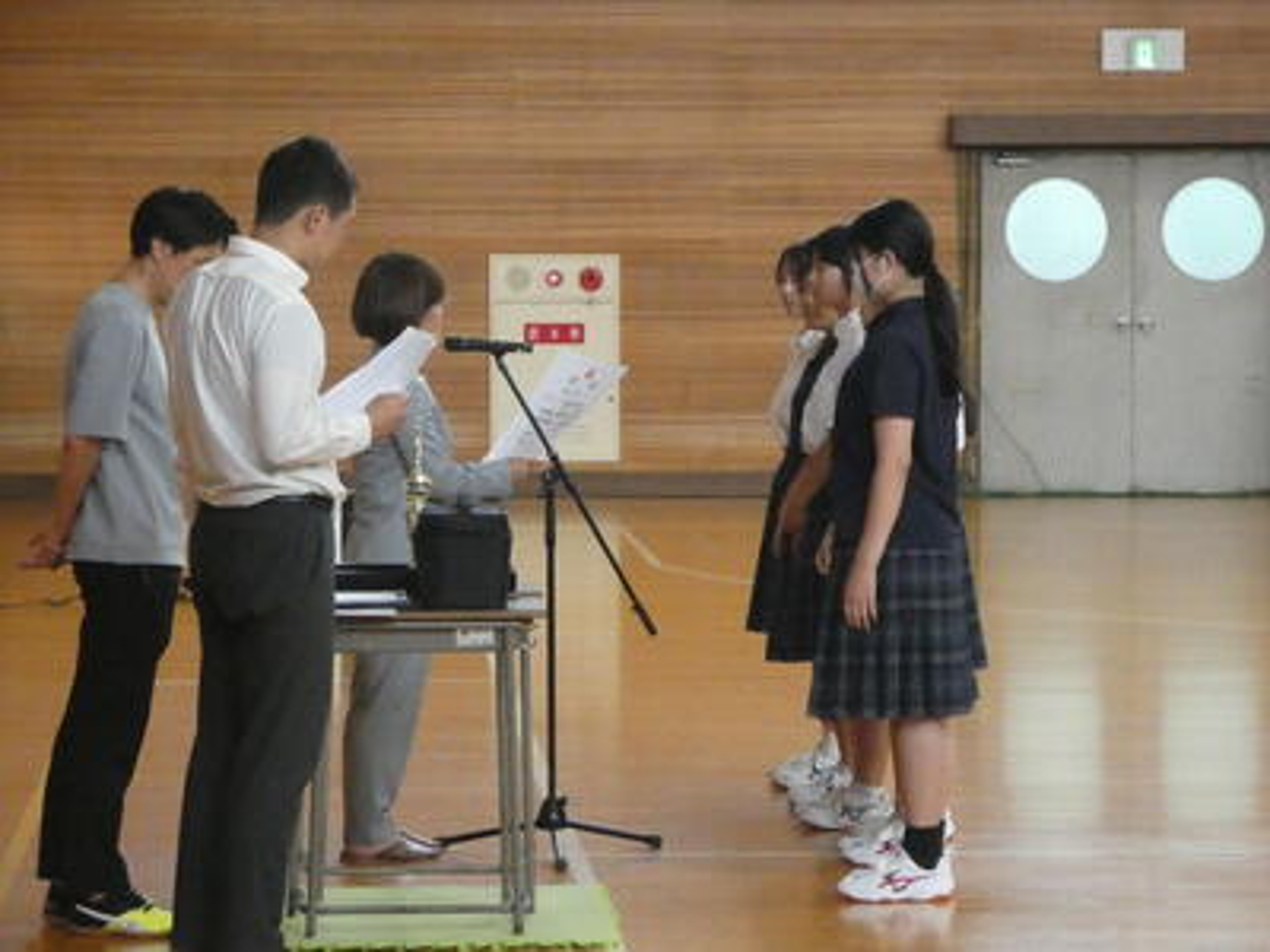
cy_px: 476
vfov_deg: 10.3
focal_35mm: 144
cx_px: 635
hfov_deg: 13.7
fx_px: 5283
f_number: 5.3
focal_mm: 25.8
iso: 3200
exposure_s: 1/250
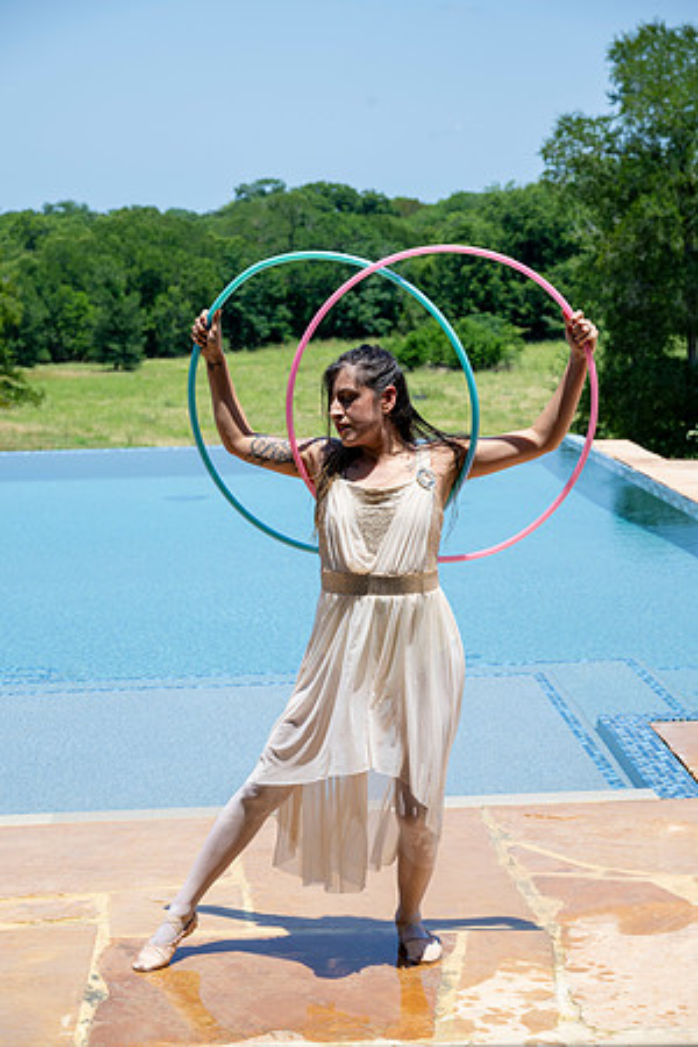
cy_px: 524
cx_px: 349
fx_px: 2065
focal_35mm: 71
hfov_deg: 19.2
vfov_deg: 28.5
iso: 125
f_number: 7.1
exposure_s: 1/320
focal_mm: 71
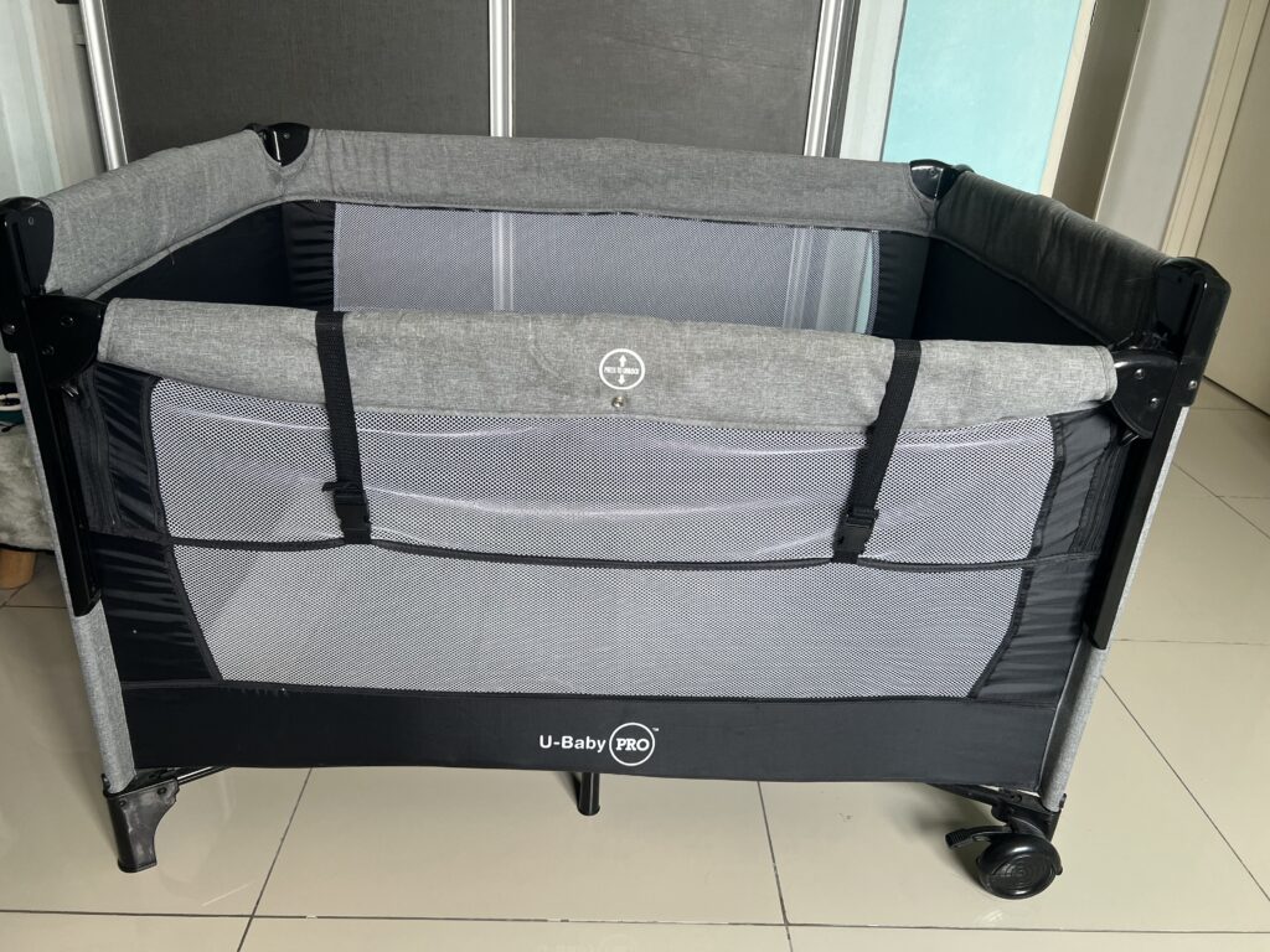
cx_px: 635
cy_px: 476
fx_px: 954
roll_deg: -2.5
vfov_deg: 53.1
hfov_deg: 67.3
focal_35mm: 26
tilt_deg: -25.6
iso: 100
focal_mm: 5.7
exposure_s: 1/121
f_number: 1.5
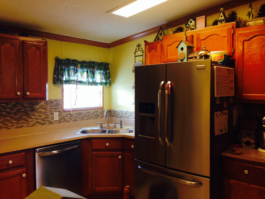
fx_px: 253
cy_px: 100
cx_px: 132
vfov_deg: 42.9
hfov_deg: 55.4
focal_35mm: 33
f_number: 2.4
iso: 100
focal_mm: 4.12
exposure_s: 1/20
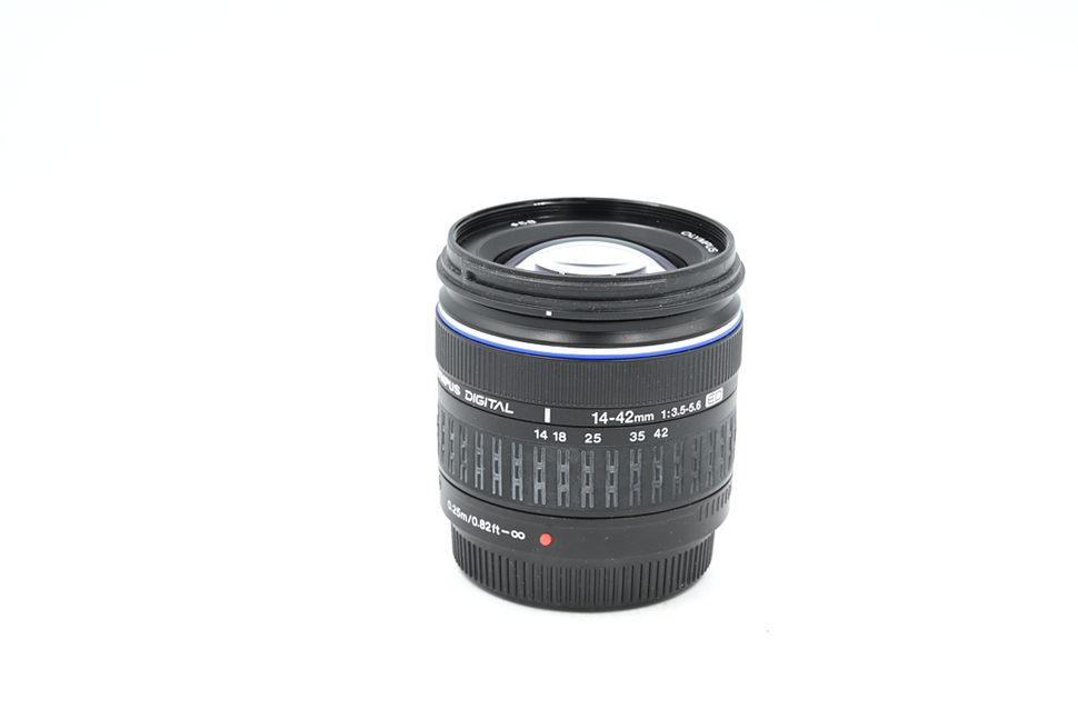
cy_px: 360
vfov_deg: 18.2
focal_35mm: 75
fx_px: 2246
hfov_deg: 27.0
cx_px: 539
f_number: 16
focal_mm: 75
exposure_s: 1/13
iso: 200
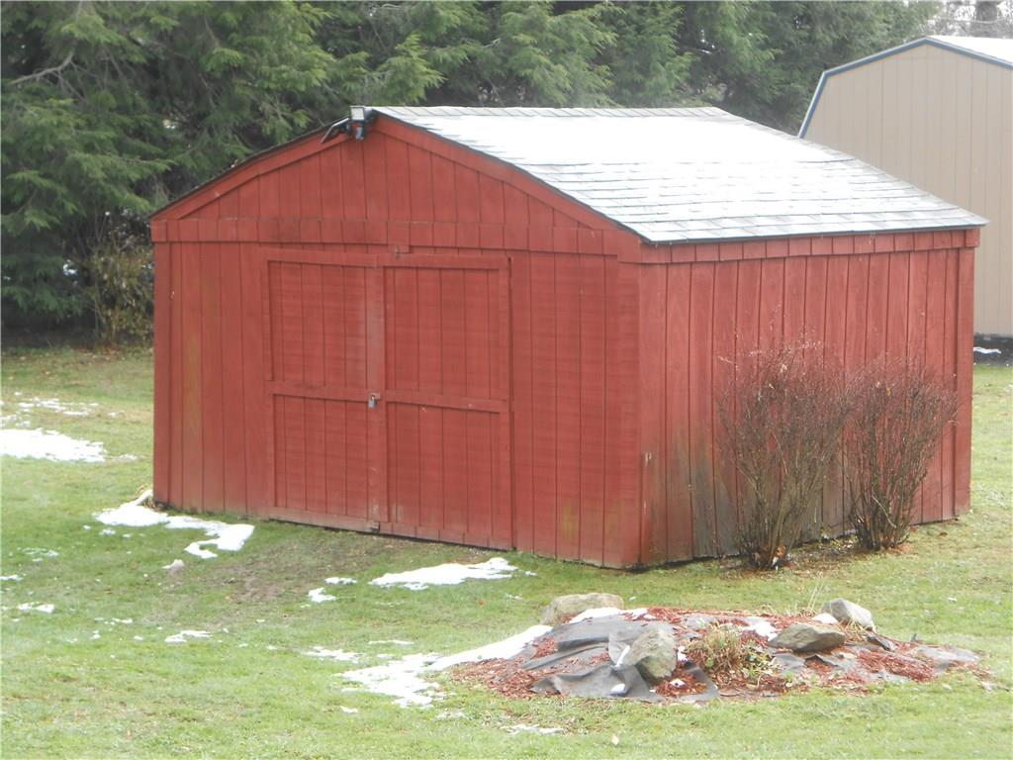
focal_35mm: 105
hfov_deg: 18.7
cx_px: 506
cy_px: 380
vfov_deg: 14.1
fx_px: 3073
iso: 80
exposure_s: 1/60
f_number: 5
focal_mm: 18.7
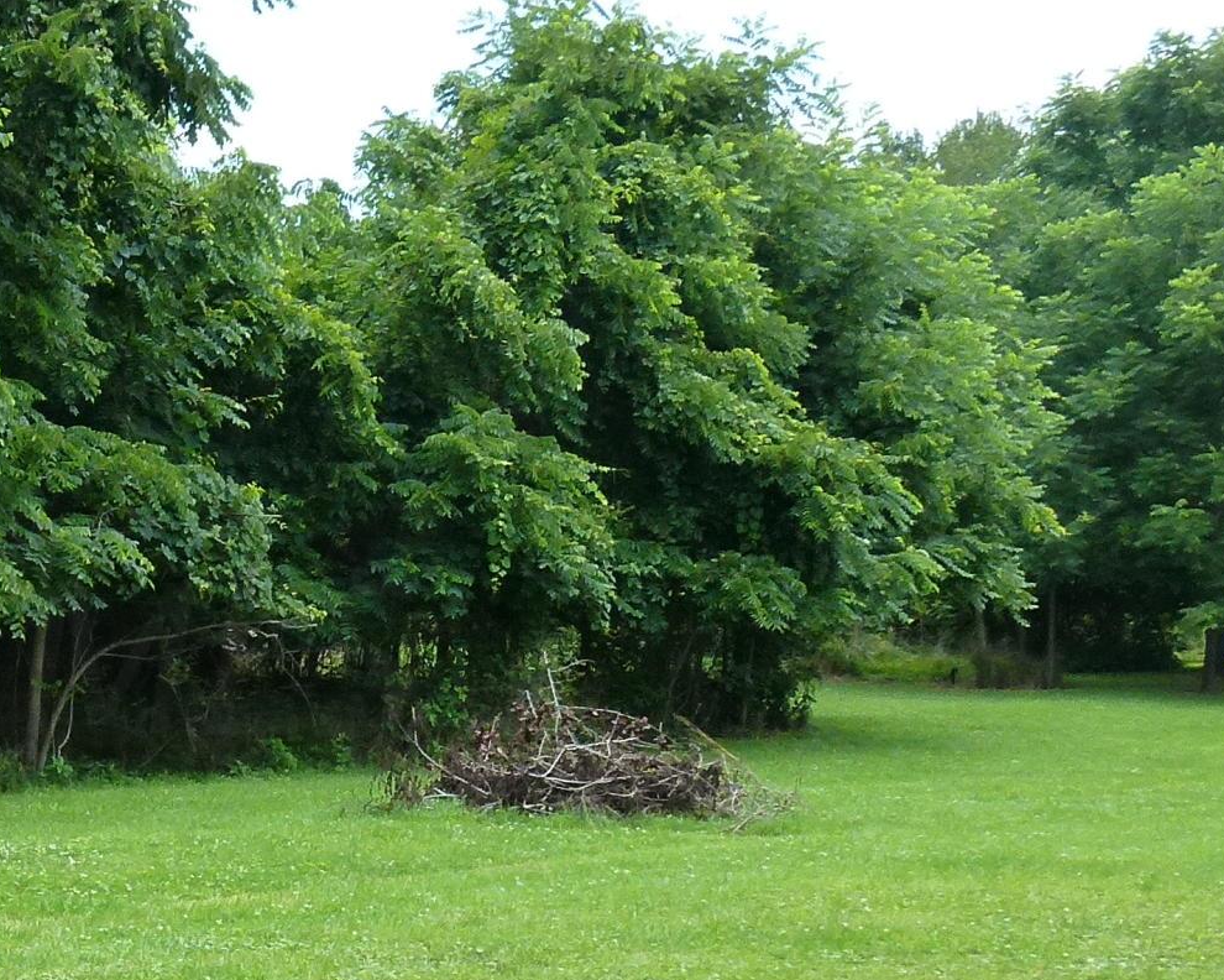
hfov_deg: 25.6
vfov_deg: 21.5
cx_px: 49
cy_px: 658
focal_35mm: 71
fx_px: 2572
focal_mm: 4.3
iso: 160
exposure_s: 1/320
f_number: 4
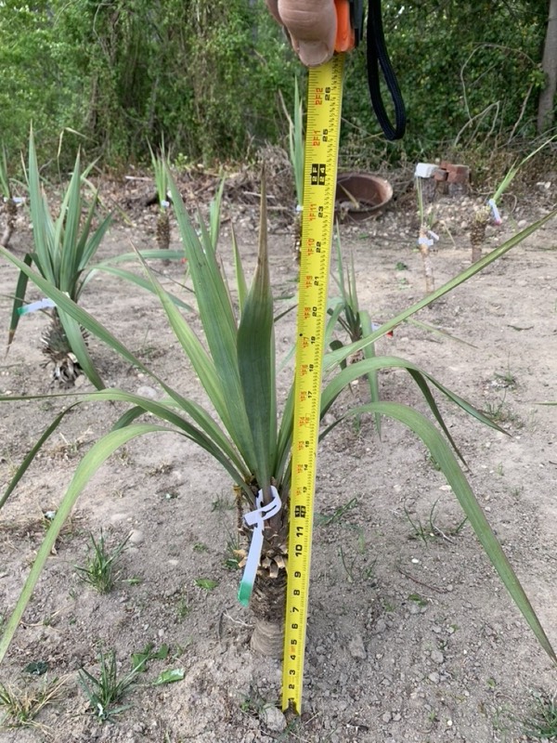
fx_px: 558
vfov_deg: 67.3
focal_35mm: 26
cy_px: 372
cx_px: 278
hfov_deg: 53.1
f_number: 1.8
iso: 25
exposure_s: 1/198
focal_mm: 4.25
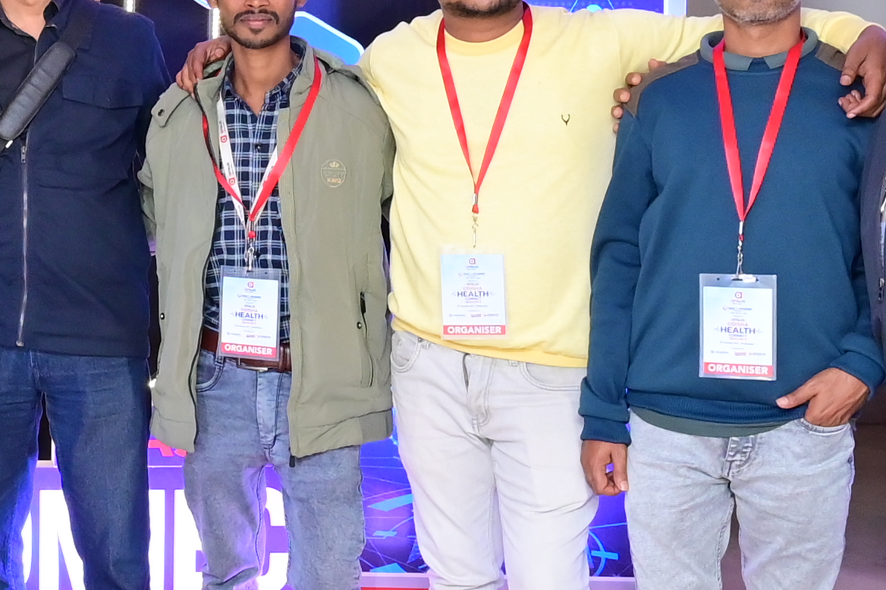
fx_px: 2164
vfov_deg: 15.5
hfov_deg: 21.6
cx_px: -149
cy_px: 161
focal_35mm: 88
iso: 1600
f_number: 6.3
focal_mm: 17
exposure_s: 1/160
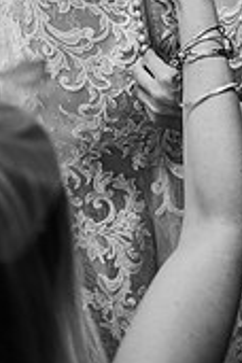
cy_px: -108
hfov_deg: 14.8
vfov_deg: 20.3
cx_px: 80
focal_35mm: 92
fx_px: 928
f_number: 1.8
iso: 320
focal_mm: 35
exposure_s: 1/200
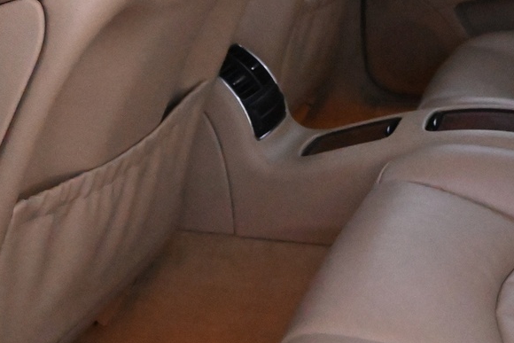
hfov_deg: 27.8
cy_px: 51
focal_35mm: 67
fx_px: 957
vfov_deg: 20.0
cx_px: 547
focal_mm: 16
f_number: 4
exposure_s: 1/125
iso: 10000
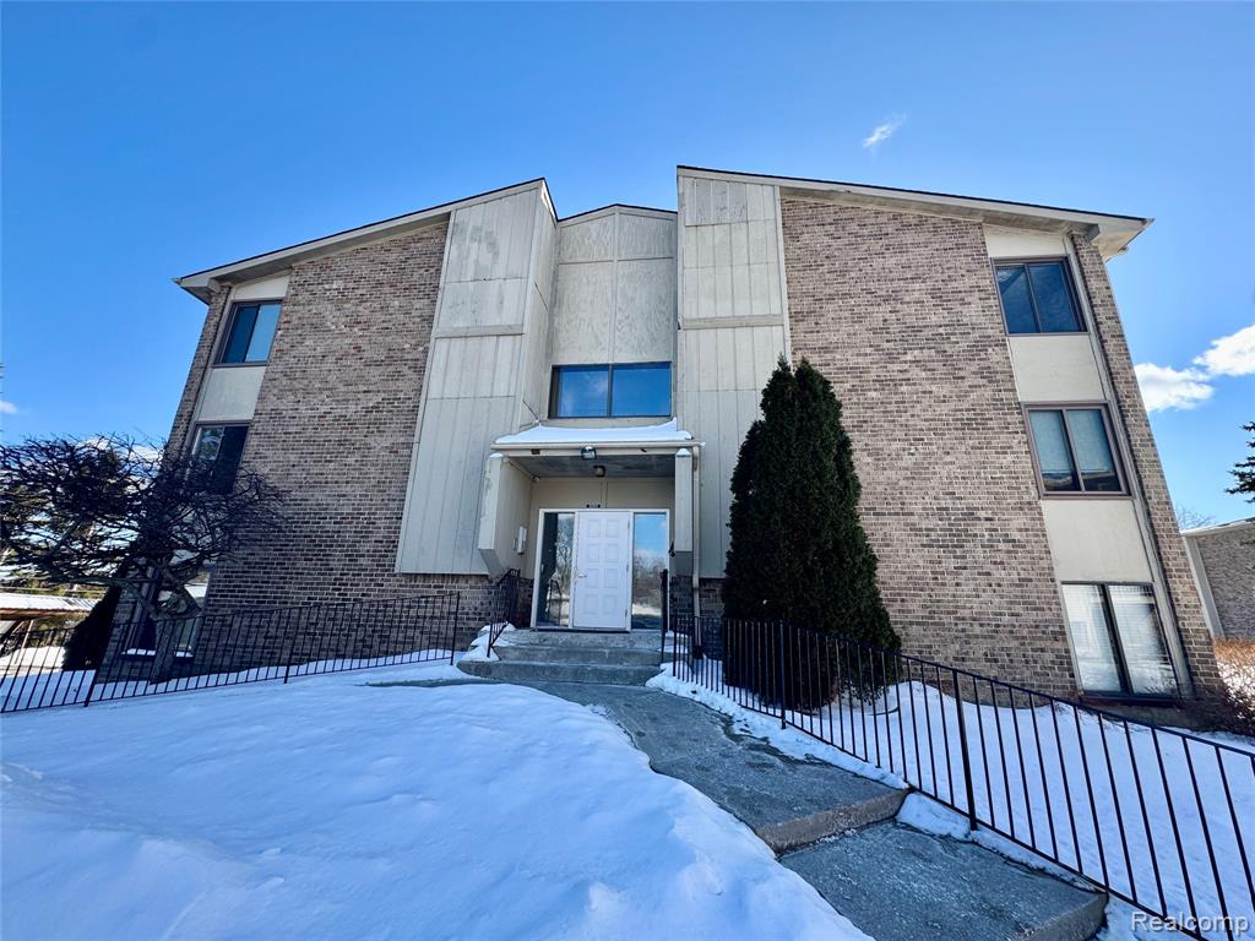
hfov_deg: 102.1
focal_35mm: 14
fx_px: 508
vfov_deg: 85.7
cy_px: 470
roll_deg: -1.4
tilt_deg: +16.9
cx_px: 628
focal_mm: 2.22
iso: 40
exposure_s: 1/412
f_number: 2.2
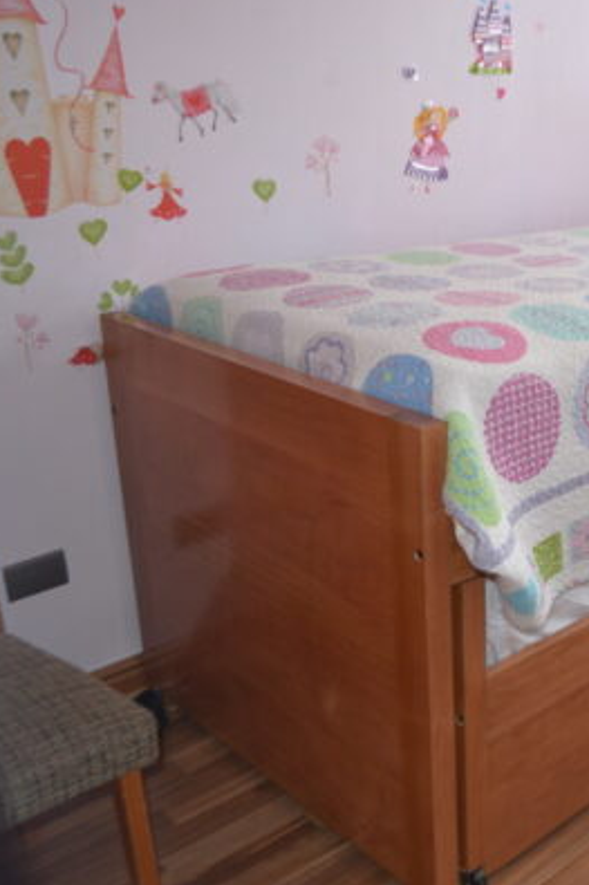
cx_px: 618
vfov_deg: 47.4
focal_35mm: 41
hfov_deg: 29.9
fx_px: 1007
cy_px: 439
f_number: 3.5
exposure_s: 1/60
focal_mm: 18
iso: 400
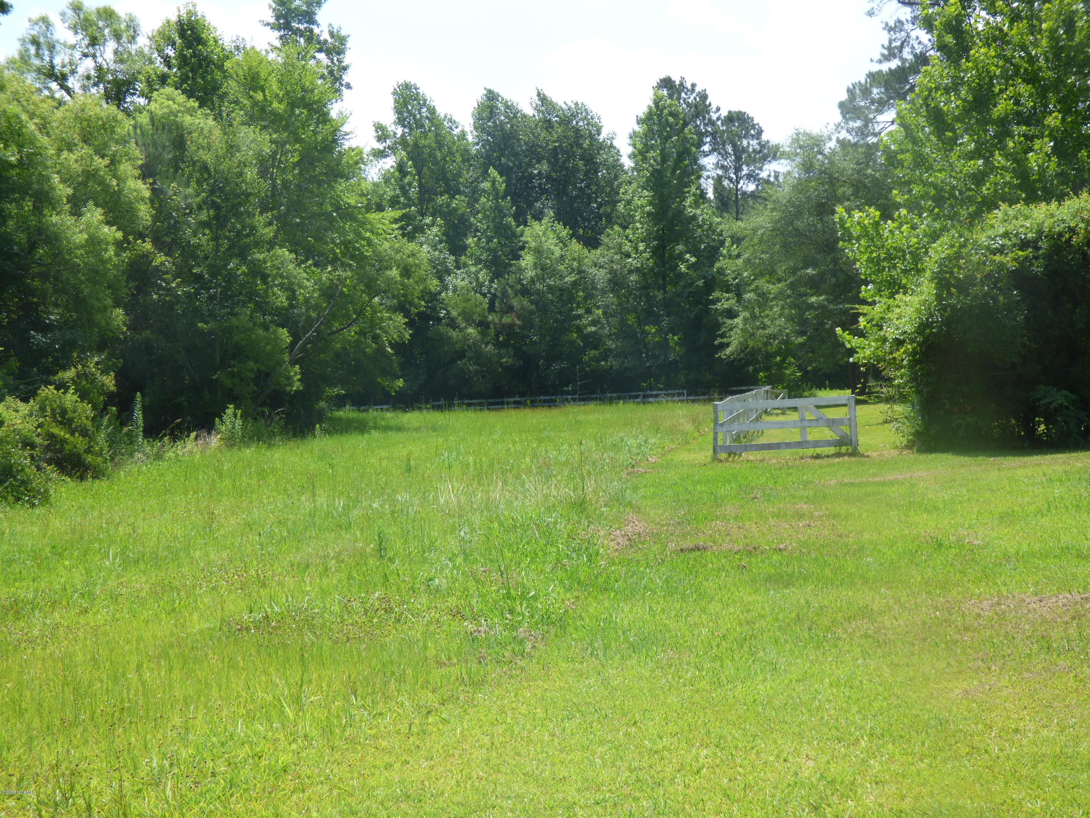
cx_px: 545
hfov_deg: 39.7
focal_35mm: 48
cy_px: 409
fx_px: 1511
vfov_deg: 30.3
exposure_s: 1/500
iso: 100
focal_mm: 8.68
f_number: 3.8
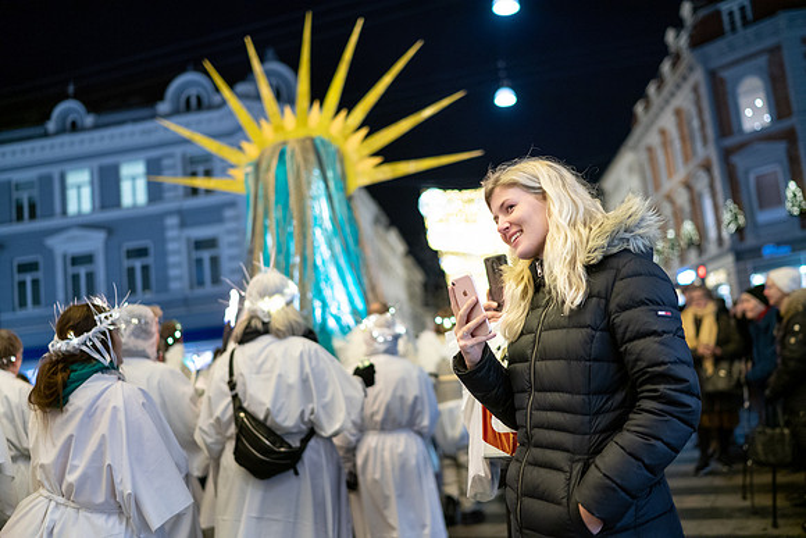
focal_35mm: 35
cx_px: 403
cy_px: 269
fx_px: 784
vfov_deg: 37.9
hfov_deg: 54.4
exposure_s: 1/200
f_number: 1.6
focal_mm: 35
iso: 2000
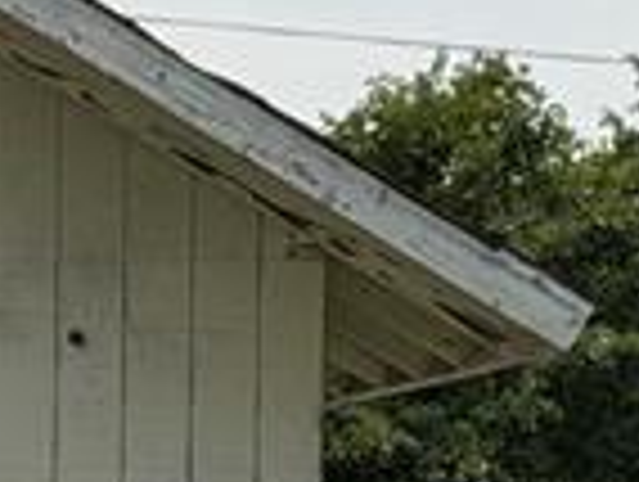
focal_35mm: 345
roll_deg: -0.8
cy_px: 622
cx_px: -364
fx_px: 6379
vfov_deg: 4.3
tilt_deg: +0.4
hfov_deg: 5.7
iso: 80
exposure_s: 1/9901
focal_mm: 6.76
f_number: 1.78
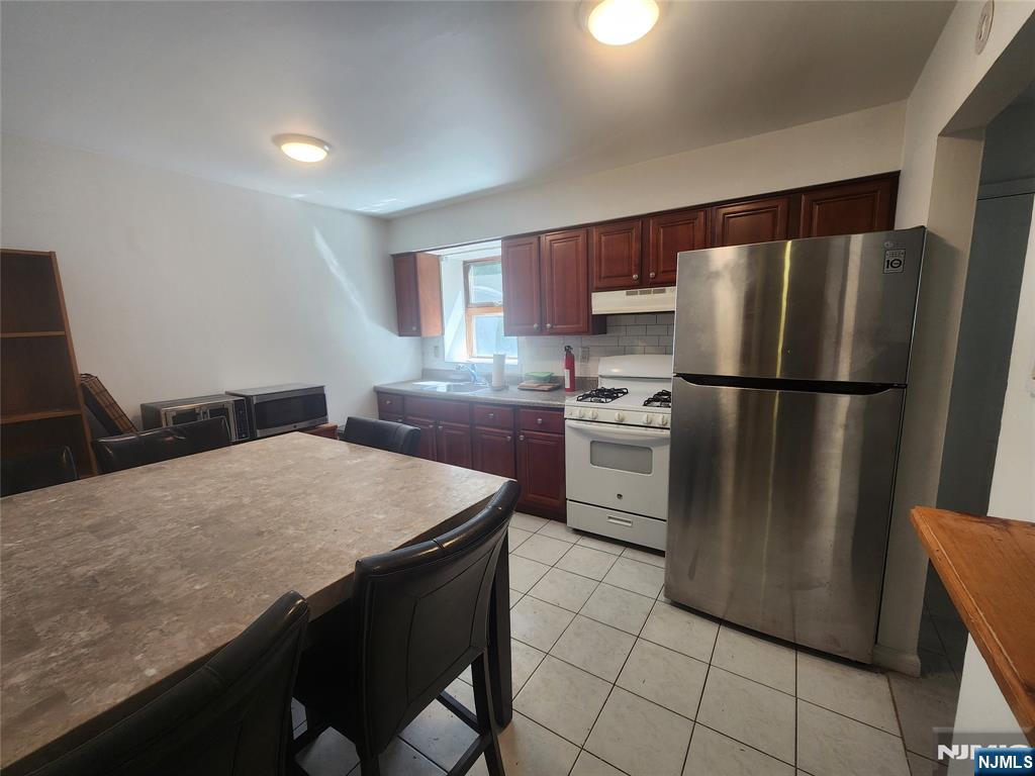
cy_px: 388
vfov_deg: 89.9
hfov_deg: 106.2
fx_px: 389
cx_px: 518
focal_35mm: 13
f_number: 2.2
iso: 100
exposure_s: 1/60
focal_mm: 2.2
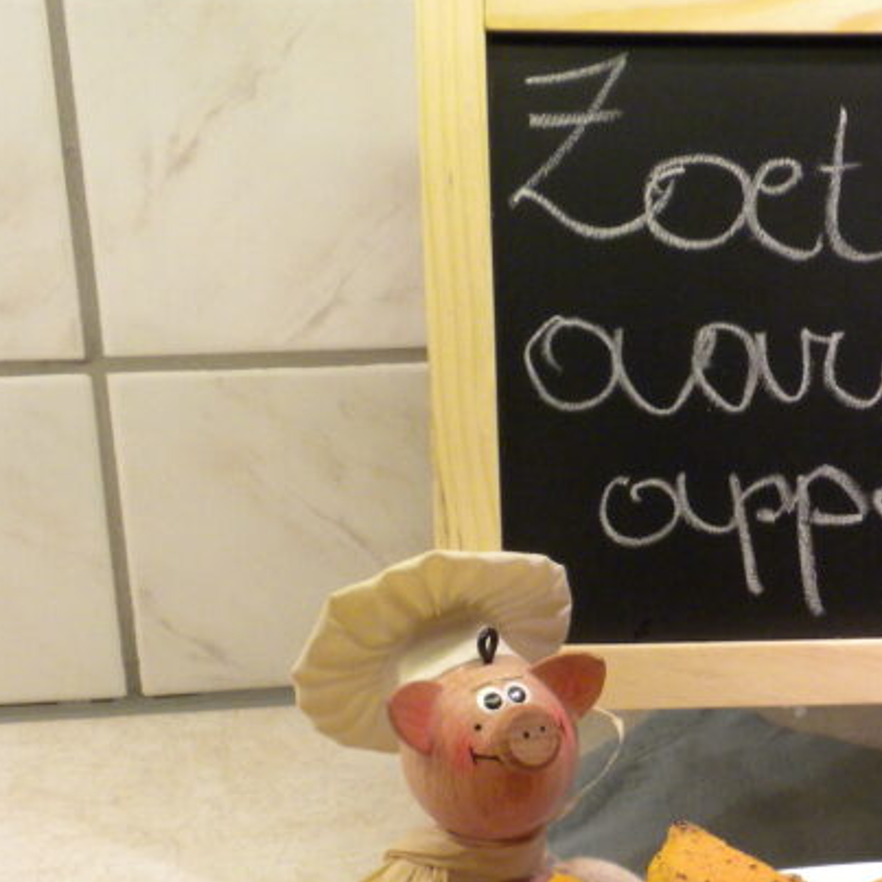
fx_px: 2393
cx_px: 862
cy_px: 674
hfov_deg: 20.3
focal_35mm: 83
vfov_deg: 20.7
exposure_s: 1/58
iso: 261
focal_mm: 6.6
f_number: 3.5
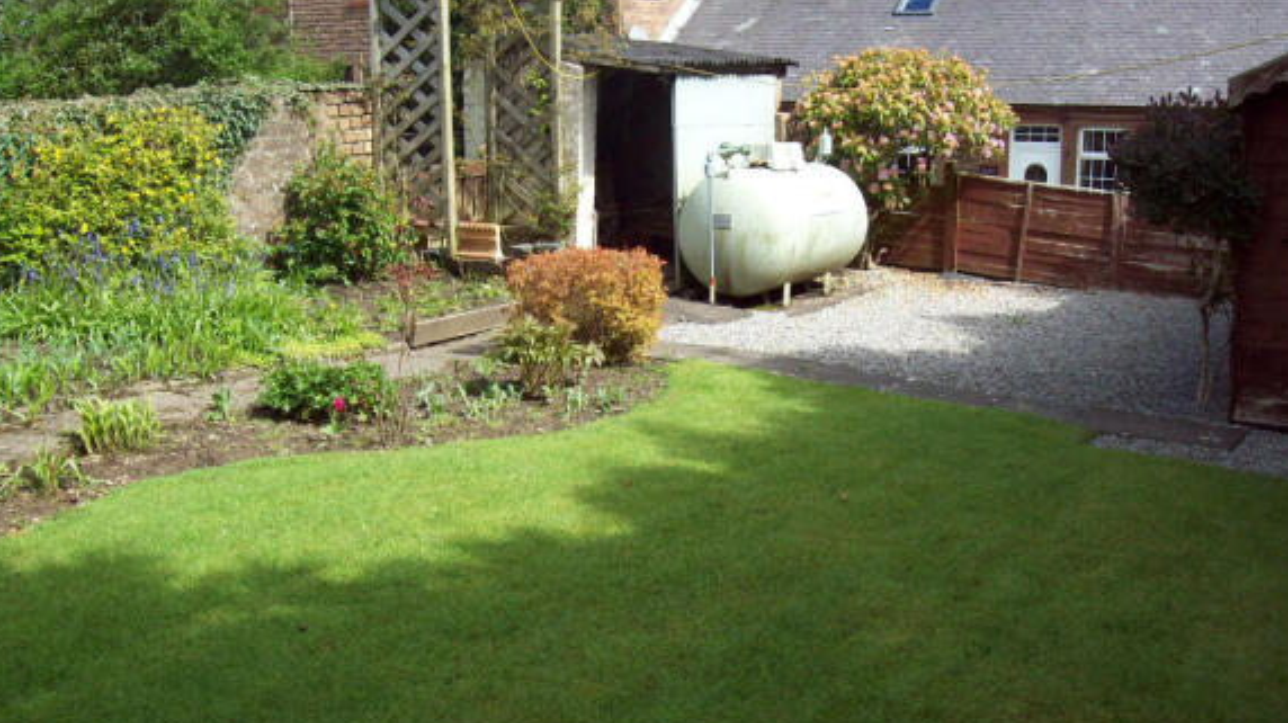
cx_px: 641
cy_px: 364
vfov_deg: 29.7
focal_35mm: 40
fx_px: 1365
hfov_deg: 50.5
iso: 80
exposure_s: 1/303
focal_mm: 6
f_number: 4.8
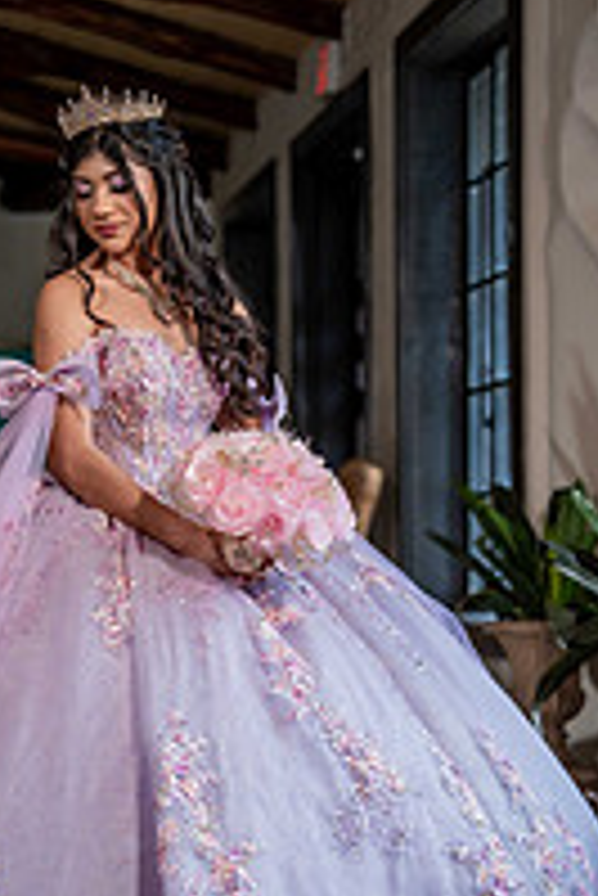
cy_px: 509
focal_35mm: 131
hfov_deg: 10.4
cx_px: 72
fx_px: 3258
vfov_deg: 15.6
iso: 400
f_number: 2.8
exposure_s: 1/400
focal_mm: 58
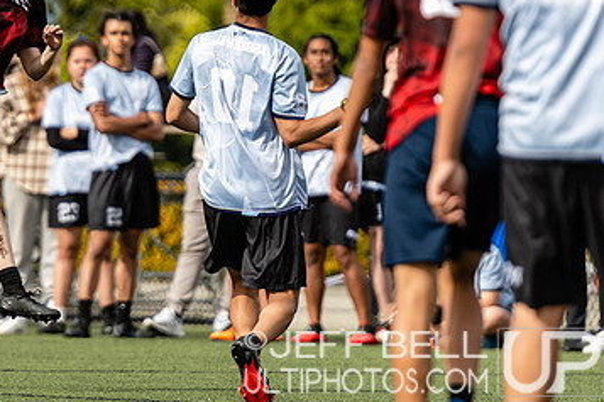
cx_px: 13
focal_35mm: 637
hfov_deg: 3.2
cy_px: 45
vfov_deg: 2.2
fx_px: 10687
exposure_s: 1/2500
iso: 200
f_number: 2.8
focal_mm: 200
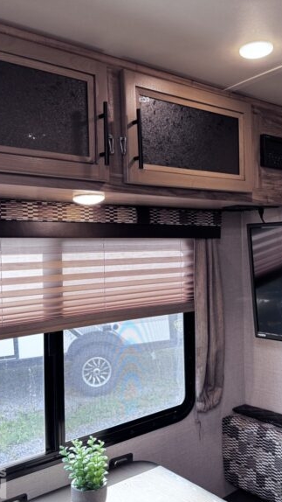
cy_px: 251
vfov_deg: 56.6
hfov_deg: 33.6
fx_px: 465
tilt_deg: -1.0
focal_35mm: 35
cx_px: 169
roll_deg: +2.4
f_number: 1.78
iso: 200
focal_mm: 6.76
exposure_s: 1/121
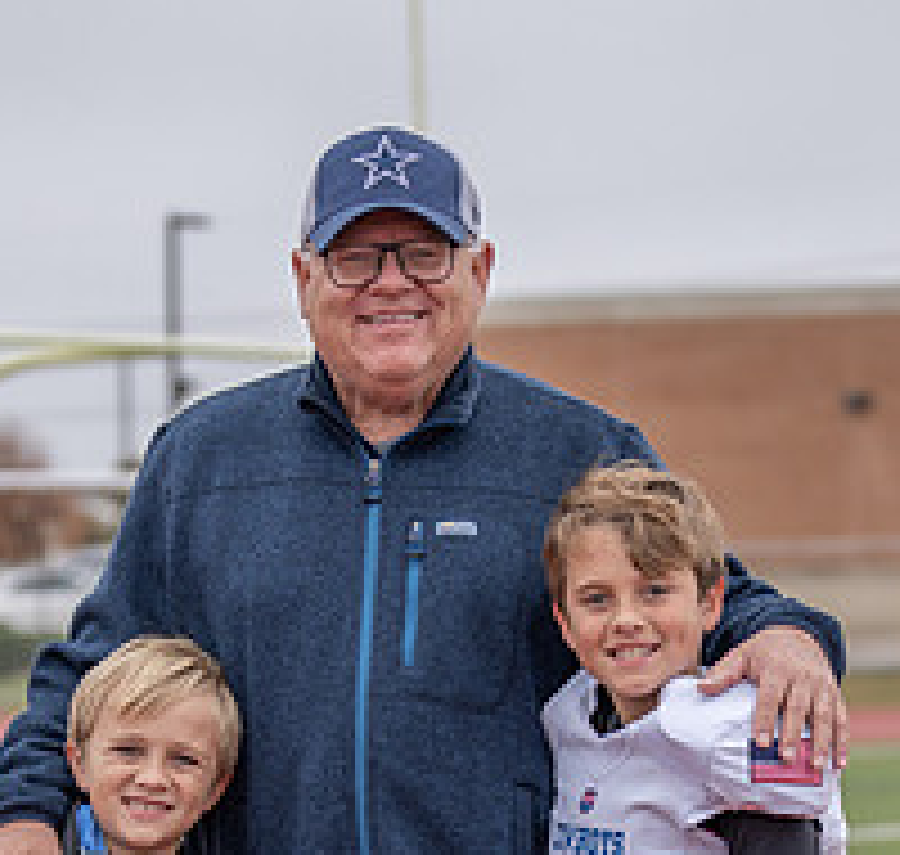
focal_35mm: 219
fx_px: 6283
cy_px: 993
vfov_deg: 7.7
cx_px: 433
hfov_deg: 8.2
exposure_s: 1/500
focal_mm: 70
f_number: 2.8
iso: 100
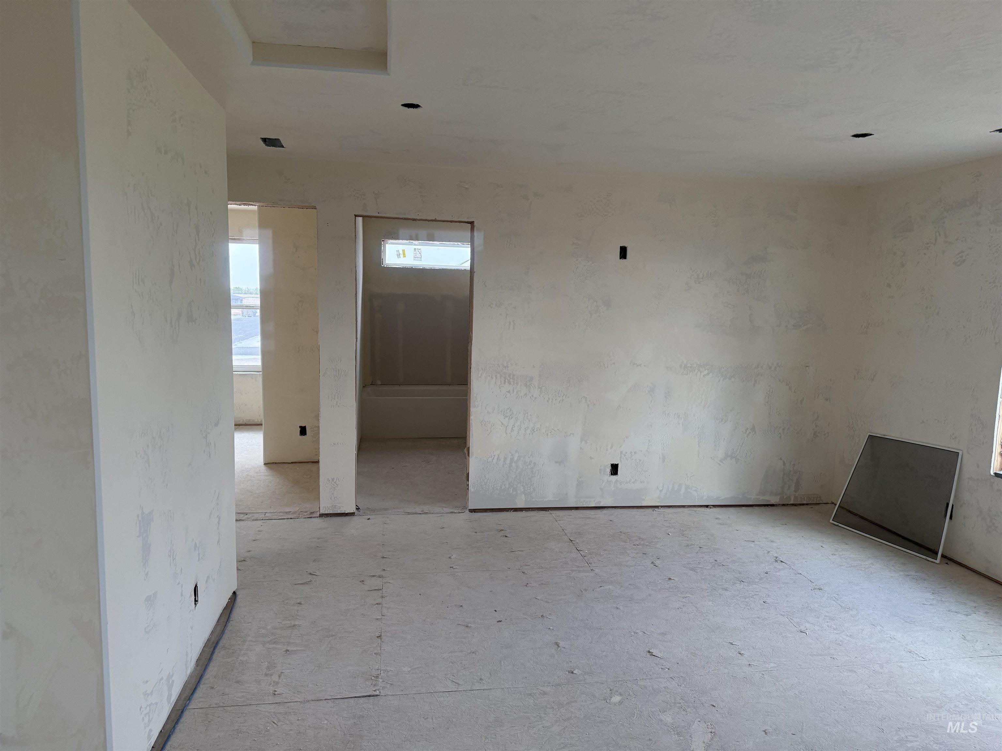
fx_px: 695
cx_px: 501
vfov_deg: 56.8
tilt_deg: -6.0
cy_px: 376
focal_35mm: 24
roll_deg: -1.7
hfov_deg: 71.6
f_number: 1.78
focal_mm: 6.76
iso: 200
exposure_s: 1/111
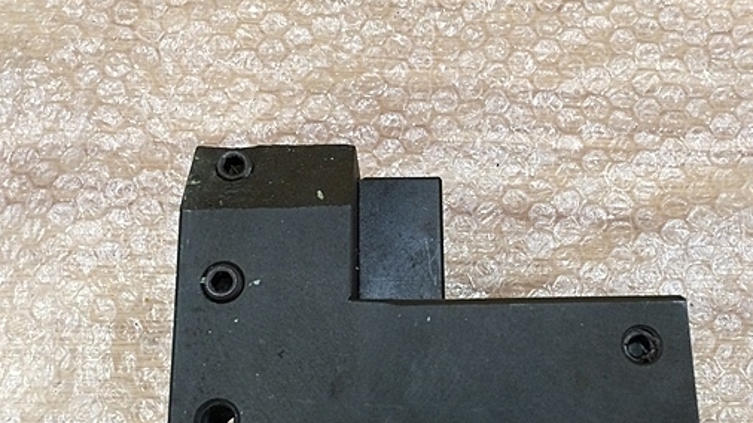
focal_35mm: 40
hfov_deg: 50.4
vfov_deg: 29.4
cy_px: 287
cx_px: 412
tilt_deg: -76.0
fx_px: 798
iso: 100
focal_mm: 4.15
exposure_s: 1/30
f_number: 2.2
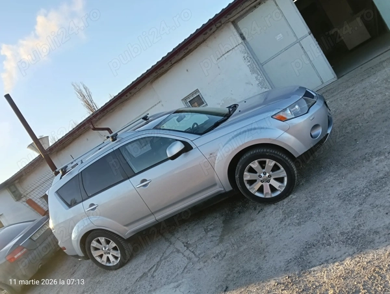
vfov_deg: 51.5
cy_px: 147
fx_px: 305
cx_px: 195
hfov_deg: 65.2
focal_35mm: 27
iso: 50
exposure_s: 1/163
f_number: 1.8
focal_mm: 3.98
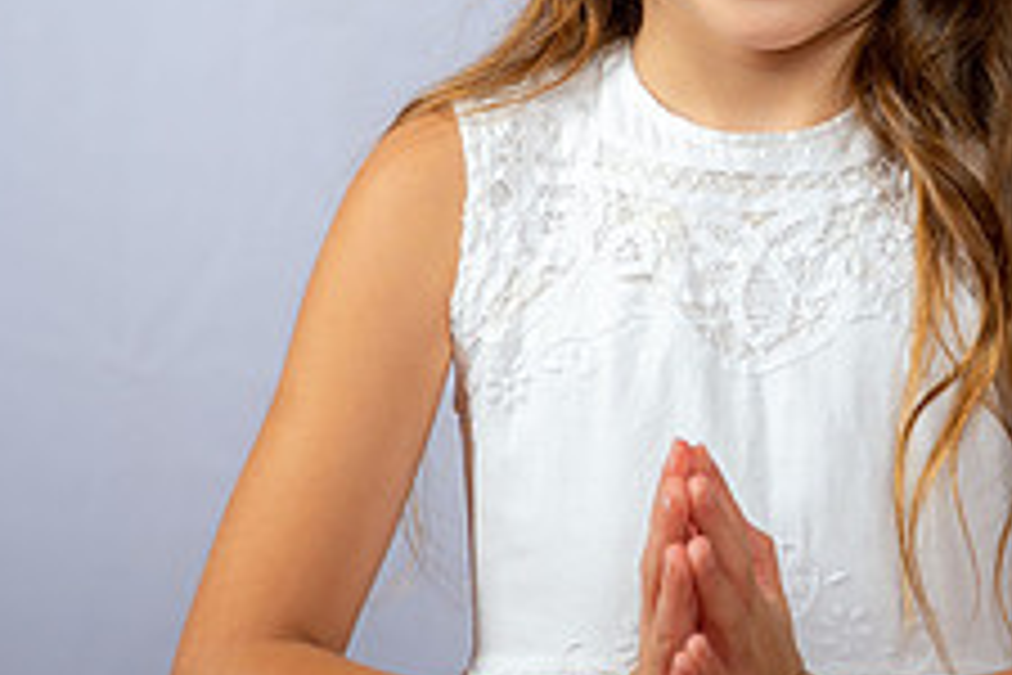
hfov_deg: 10.2
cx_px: 715
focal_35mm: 201
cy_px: 230
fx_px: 5650
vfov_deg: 6.8
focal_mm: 78
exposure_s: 1/200
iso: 250
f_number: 5.6
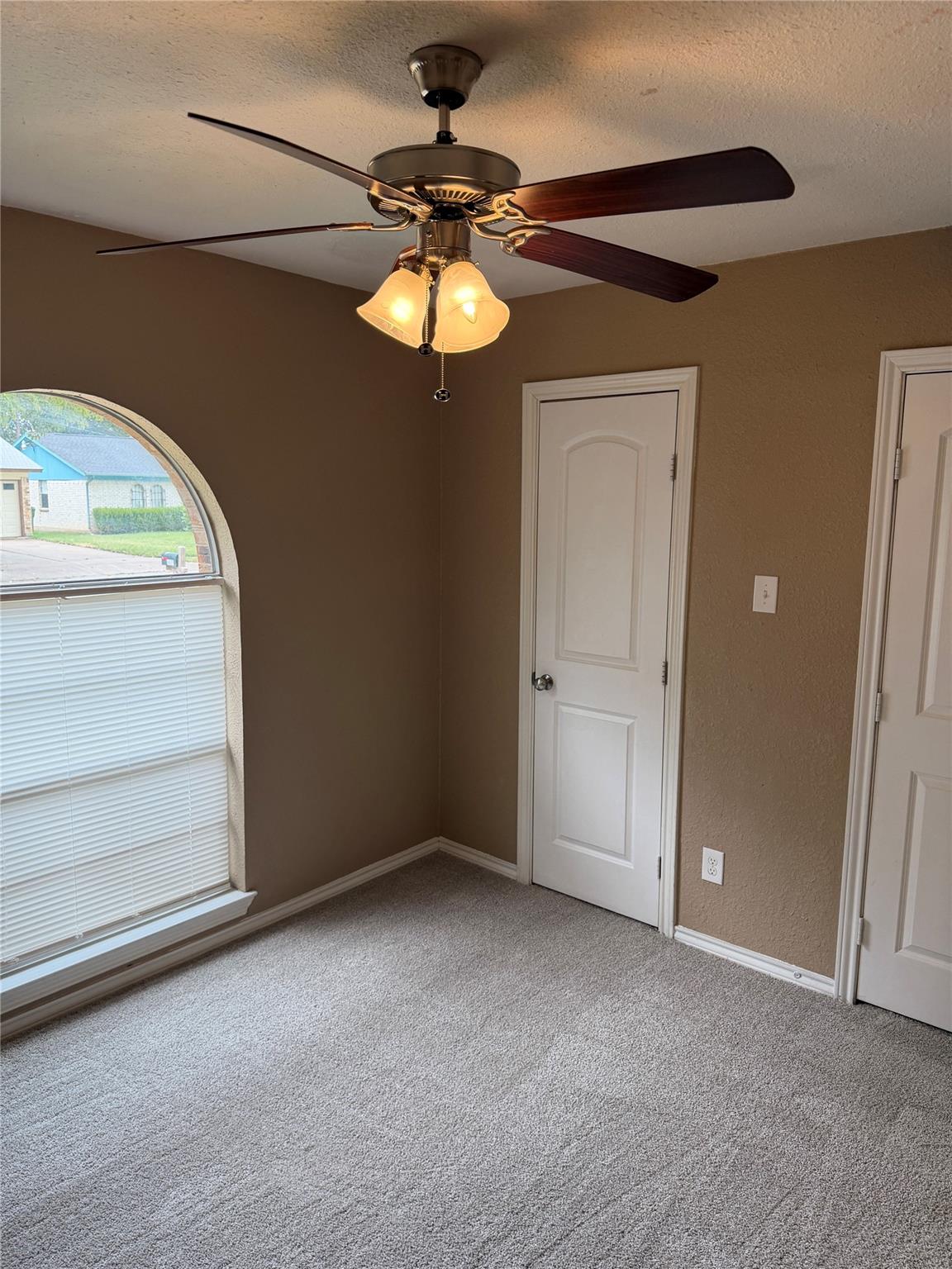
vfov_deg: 71.6
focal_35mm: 24
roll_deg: +0.2
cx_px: 476
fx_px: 880
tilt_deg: -9.1
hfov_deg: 56.8
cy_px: 634
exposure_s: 1/132
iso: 100
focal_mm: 6.76
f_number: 1.78
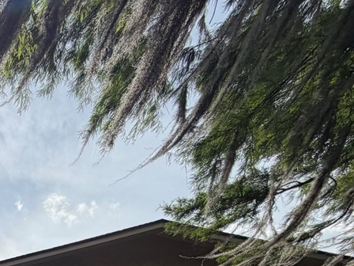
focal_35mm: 50
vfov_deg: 21.8
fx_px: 511
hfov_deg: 28.7
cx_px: -140
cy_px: 442
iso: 20
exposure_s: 1/1698
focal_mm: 2.22
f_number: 2.2
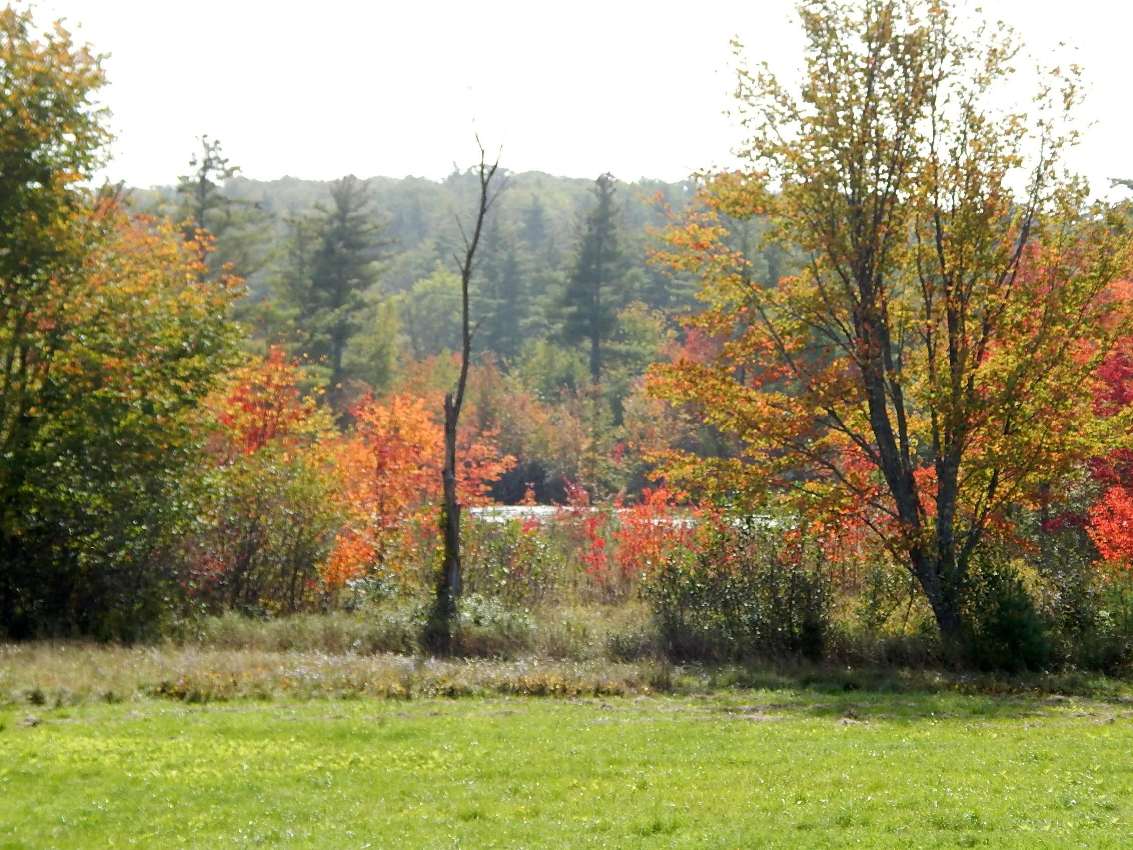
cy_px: 425
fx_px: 2488
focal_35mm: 76
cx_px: 566
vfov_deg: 19.4
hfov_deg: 25.7
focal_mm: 13.5
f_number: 4.2
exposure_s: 1/400
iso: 125
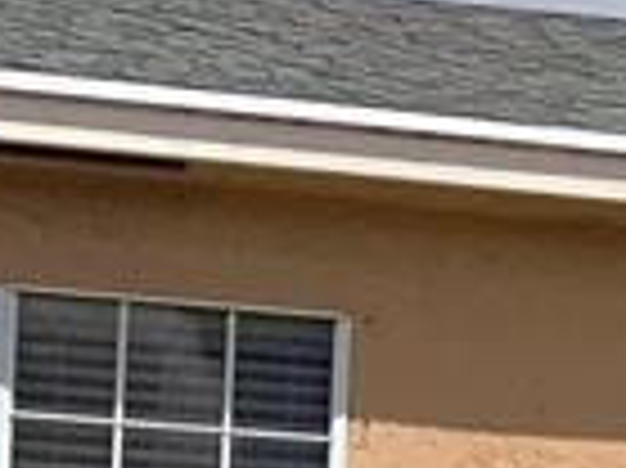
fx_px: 3867
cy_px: 1276
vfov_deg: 6.5
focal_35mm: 214
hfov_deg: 7.5
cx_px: 2166
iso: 16
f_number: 1.8
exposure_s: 1/4405
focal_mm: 3
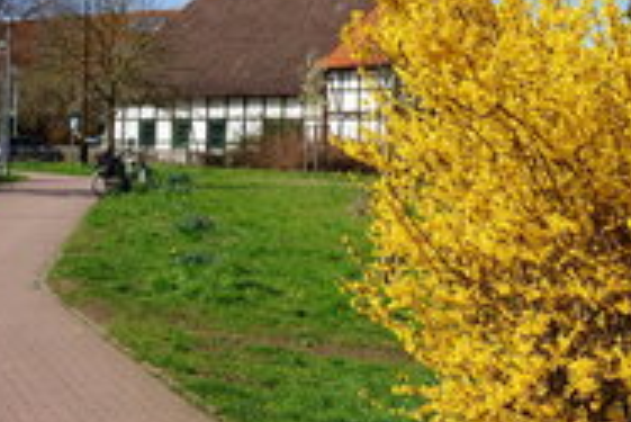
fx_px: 1316
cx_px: 466
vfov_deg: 18.1
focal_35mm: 75
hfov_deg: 26.7
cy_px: 127
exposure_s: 1/320
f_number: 8
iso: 100
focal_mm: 35
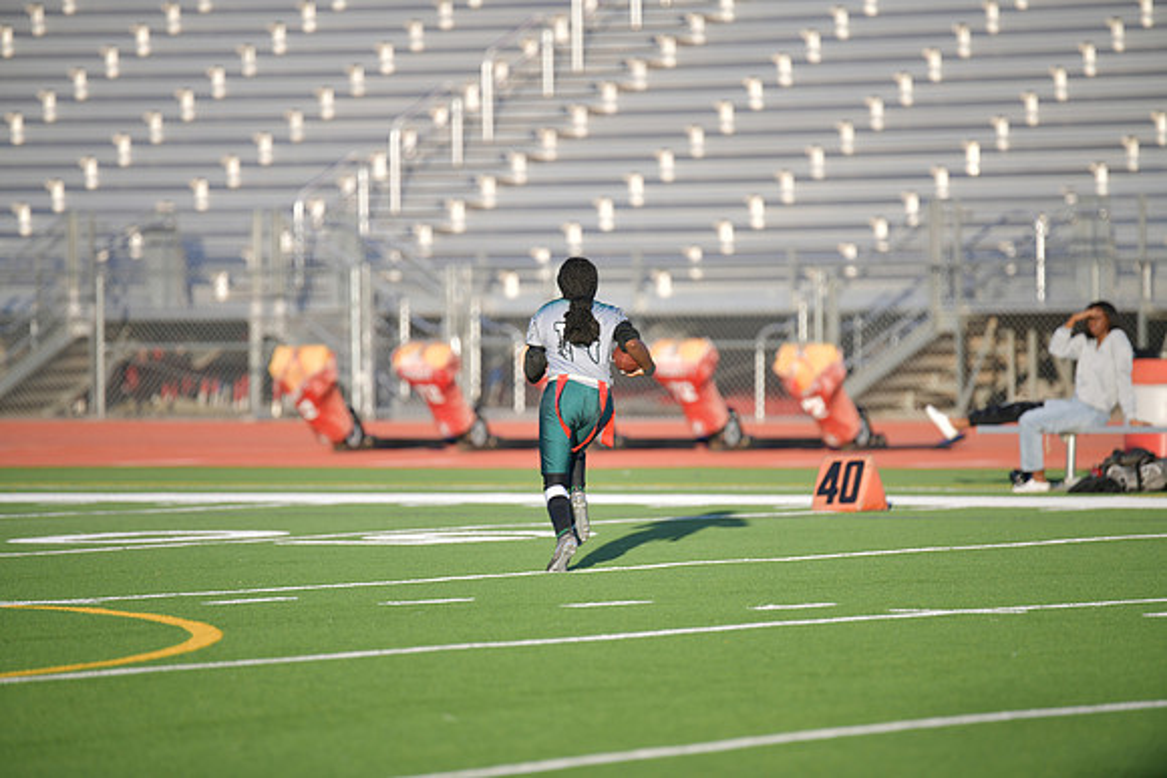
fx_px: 9727
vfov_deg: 4.6
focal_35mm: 300
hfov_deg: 6.9
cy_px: 389
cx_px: 584
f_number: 2.8
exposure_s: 1/800
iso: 64
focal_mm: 300
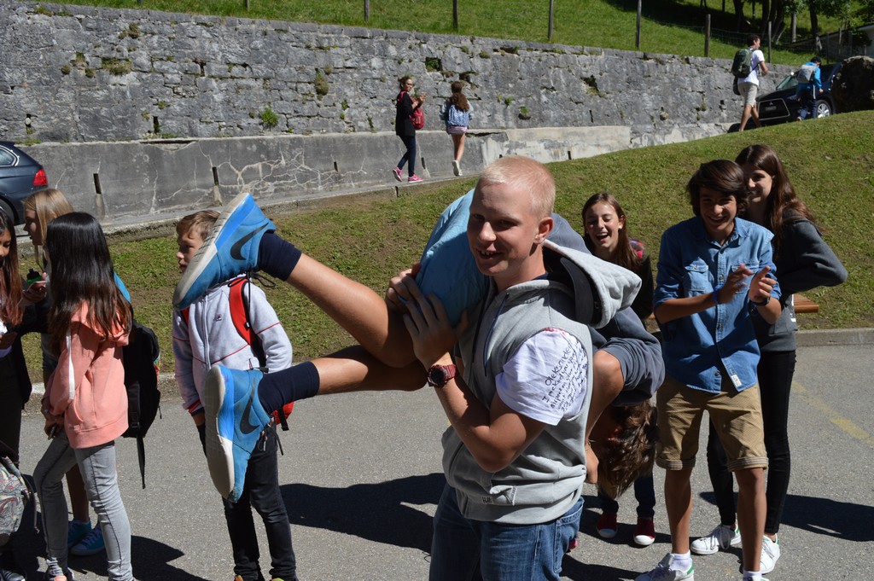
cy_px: 290
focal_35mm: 36
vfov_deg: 36.8
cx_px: 437
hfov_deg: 53.2
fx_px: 873
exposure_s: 1/250
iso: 100
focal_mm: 24
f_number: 9
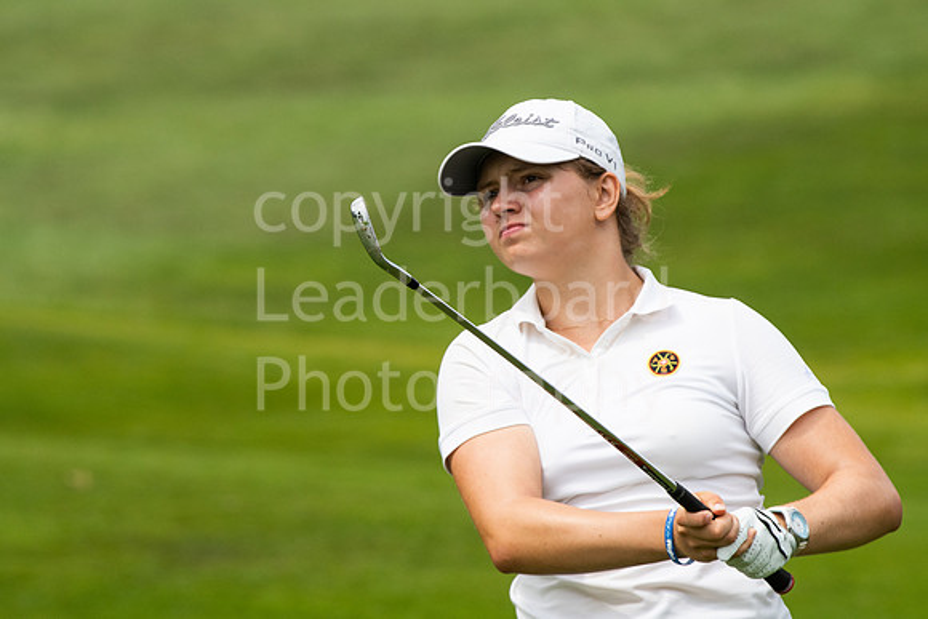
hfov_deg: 3.5
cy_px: 310
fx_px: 15083
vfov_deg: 2.4
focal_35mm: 585
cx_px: 464
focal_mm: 390
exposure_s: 1/2000
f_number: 6.3
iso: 640
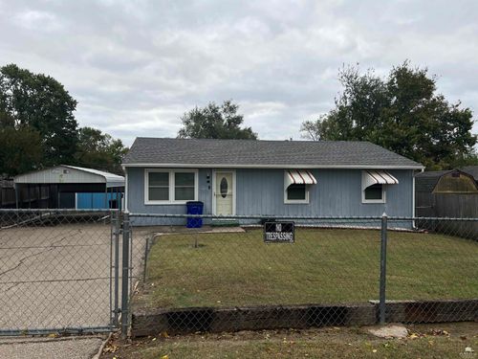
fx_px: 359
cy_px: 180
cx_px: 239
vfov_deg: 53.1
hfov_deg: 67.3
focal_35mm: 26
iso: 50
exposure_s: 1/621
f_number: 1.5
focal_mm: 5.7
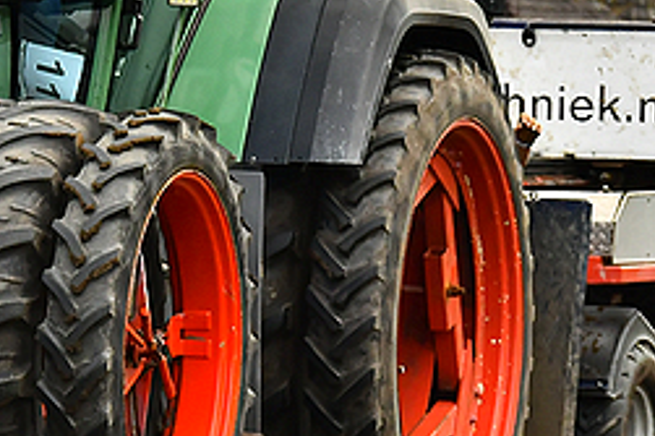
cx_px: -107
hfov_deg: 3.0
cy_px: 35
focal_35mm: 694
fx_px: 12611
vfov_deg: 2.0
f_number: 9
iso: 500
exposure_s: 1/640
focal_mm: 145
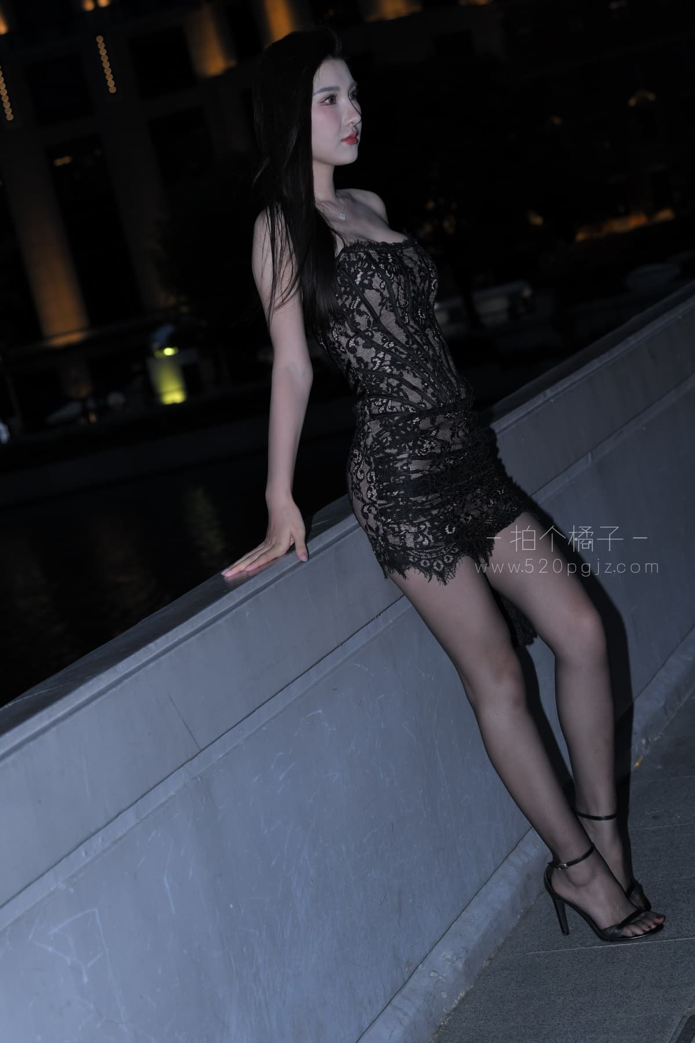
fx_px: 2027
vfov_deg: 28.8
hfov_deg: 19.5
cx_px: 348
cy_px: 522
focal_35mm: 70
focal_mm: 70
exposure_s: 1/250
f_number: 5.6
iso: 320
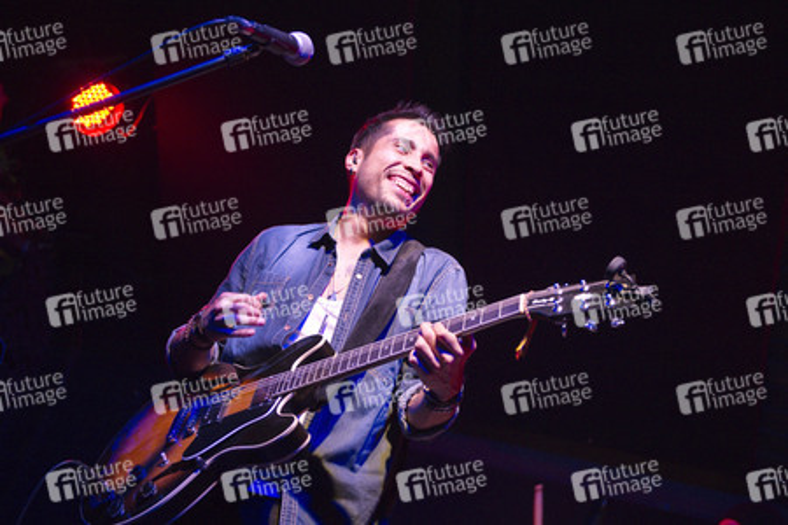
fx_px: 1051
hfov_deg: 41.1
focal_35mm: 48
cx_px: 394
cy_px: 262
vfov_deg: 28.1
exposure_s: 1/125
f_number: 2.8
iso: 3200
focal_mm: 48
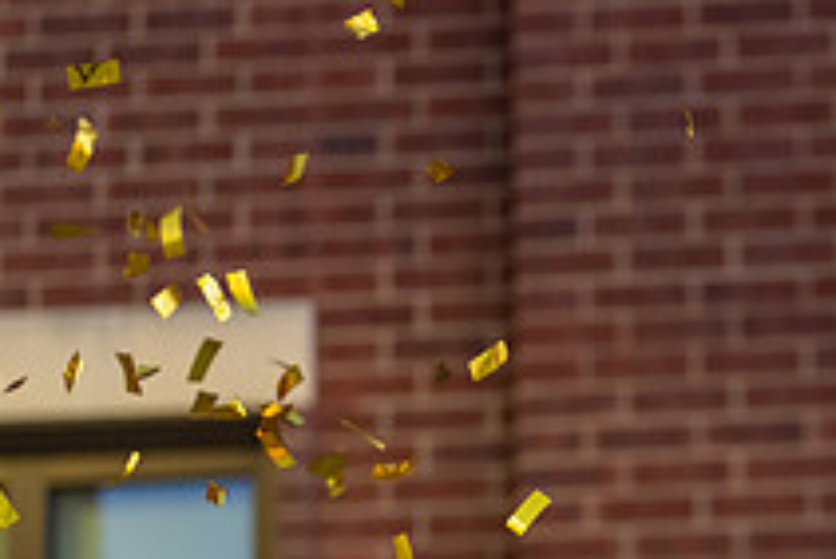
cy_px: 607
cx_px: 818
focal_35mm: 170
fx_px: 3950
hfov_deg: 12.0
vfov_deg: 8.0
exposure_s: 1/1000
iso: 1250
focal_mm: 50
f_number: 1.2
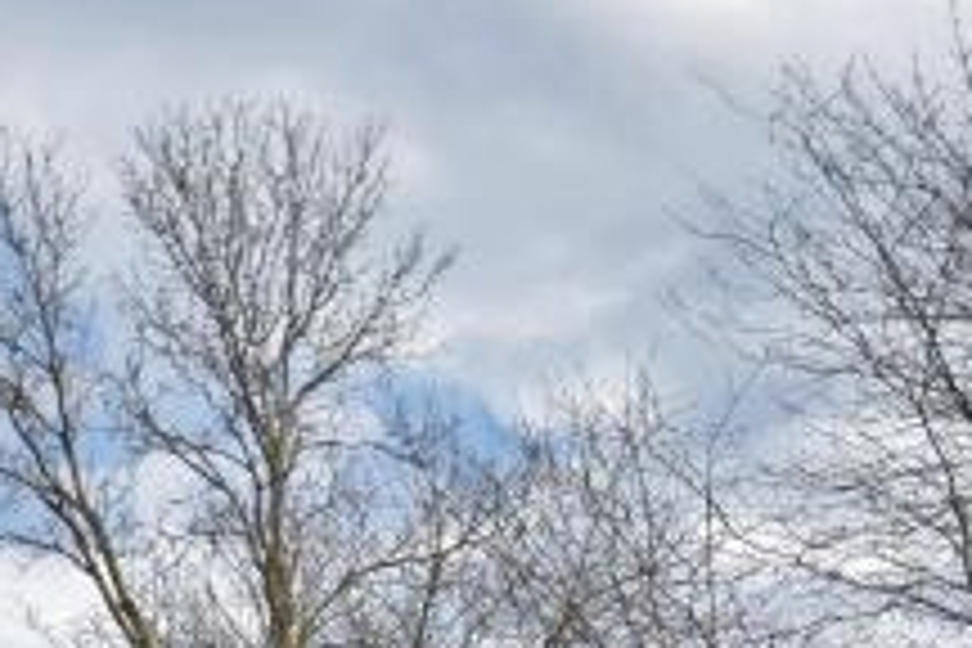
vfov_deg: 7.4
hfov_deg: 11.7
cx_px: 410
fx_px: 4752
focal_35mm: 176
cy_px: 1422
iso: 220
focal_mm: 22
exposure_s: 1/500
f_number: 8
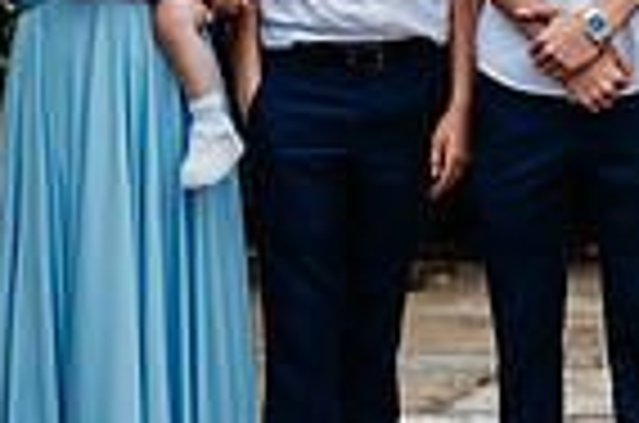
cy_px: -33
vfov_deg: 3.8
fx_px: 6447
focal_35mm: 364
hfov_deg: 5.6
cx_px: 1013
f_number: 2.2
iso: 100
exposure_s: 1/1250
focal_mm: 85
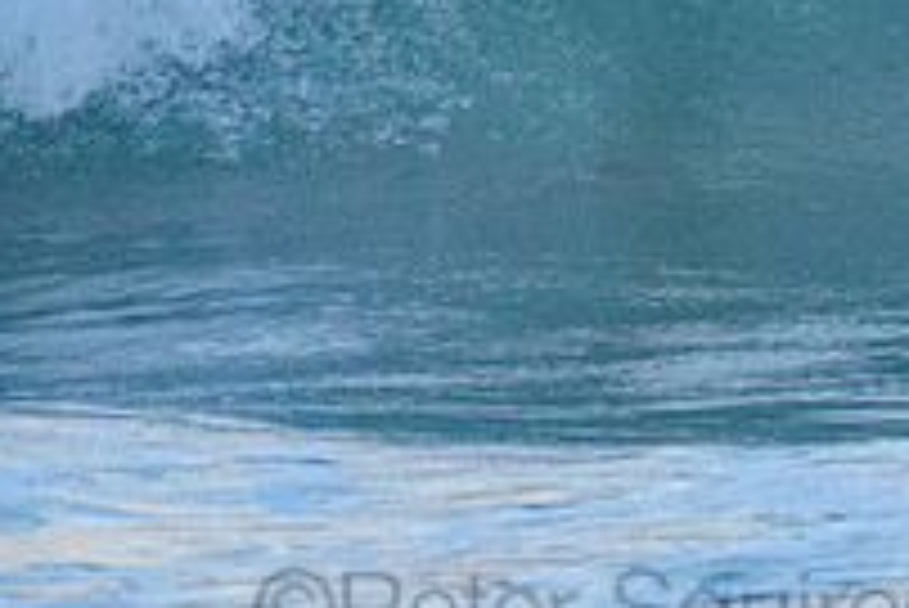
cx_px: 603
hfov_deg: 1.4
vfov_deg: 1.0
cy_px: -137
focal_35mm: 1437
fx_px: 36309
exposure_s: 1/2000
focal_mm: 500
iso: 5600
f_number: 5.6
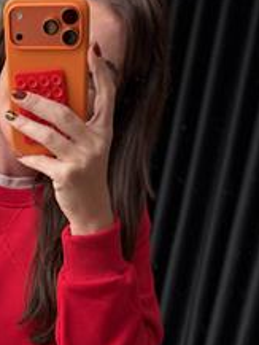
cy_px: 252
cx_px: -41
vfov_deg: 32.2
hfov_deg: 23.0
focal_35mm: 59
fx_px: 588
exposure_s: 1/116
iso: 200
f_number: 1.78
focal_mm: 6.76
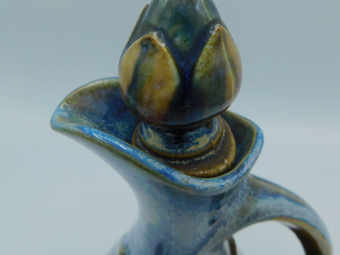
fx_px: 304
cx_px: 186
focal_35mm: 31
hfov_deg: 58.2
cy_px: 93
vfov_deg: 45.0
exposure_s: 1/640
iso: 125
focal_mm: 4
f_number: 3
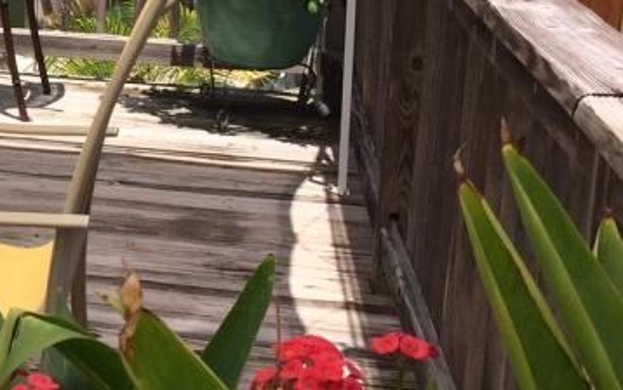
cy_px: 28
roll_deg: -0.5
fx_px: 1495
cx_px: -184
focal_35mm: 88
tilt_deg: -12.1
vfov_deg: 14.7
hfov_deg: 21.3
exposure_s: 1/2053
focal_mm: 4.15
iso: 32
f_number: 2.2
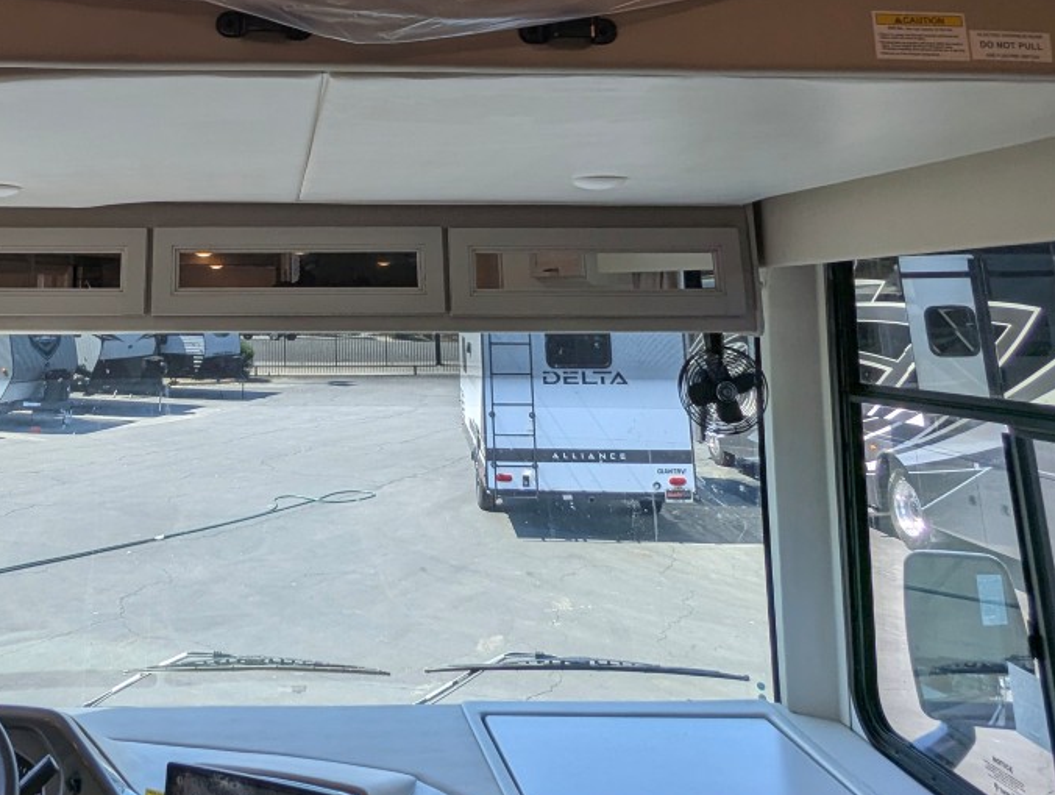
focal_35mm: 33
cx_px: 280
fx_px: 1007
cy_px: 62
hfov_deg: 53.1
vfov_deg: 39.6
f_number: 2.2
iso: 49
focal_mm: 2.35
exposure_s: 1/508
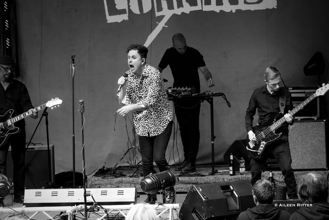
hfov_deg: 11.7
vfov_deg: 7.8
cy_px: 110
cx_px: 164
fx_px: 1599
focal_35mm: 175
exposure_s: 1/160
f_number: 4.5
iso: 800
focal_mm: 63.55
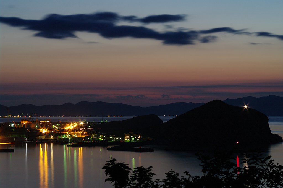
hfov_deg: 17.5
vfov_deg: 11.7
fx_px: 919
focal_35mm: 117
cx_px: 142
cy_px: 94
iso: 200
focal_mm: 77.5
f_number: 13
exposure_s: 30
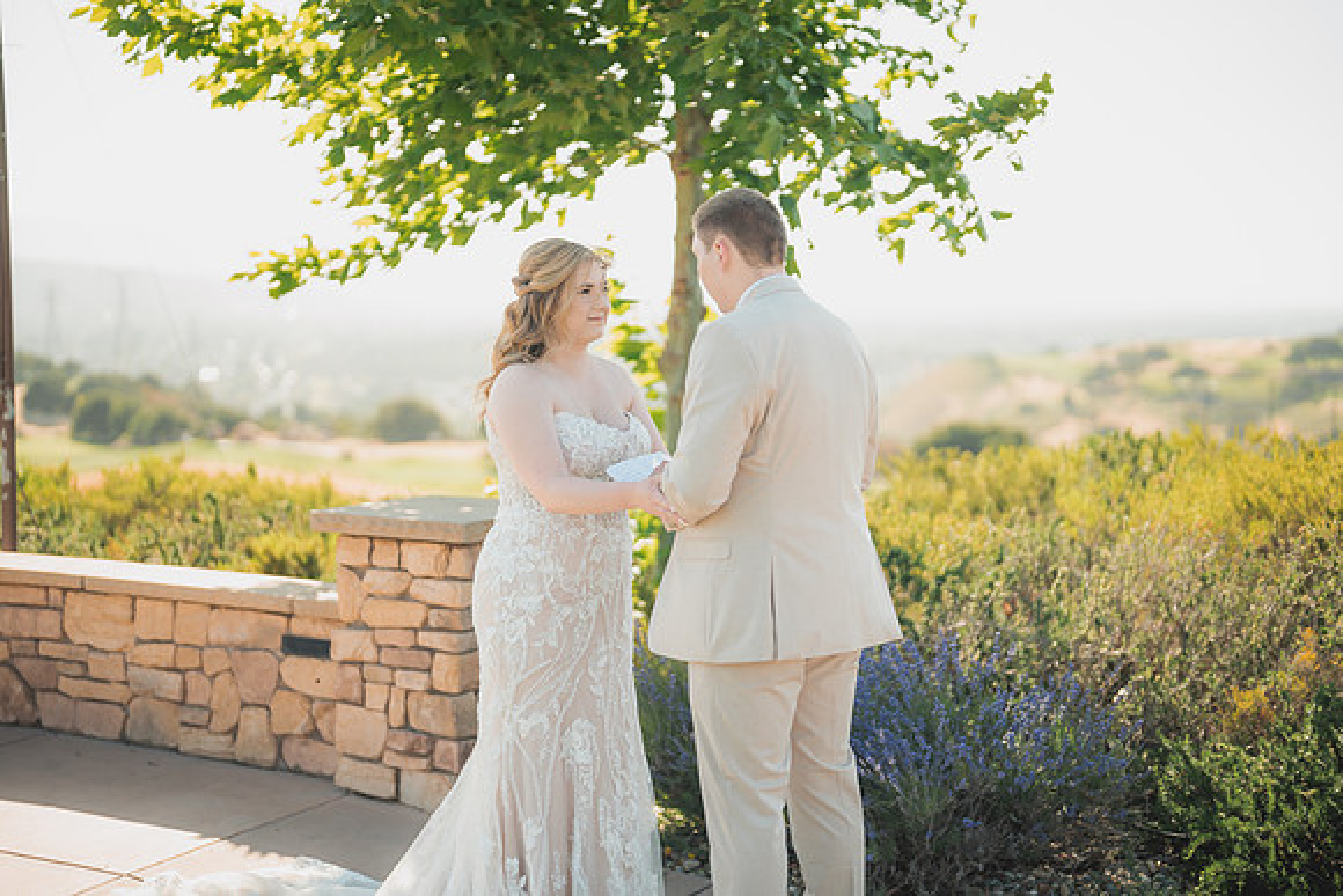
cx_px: 672
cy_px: 448
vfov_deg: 27.0
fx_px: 1866
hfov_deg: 39.6
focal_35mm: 50
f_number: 1.2
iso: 50
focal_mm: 50
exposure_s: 1/1600
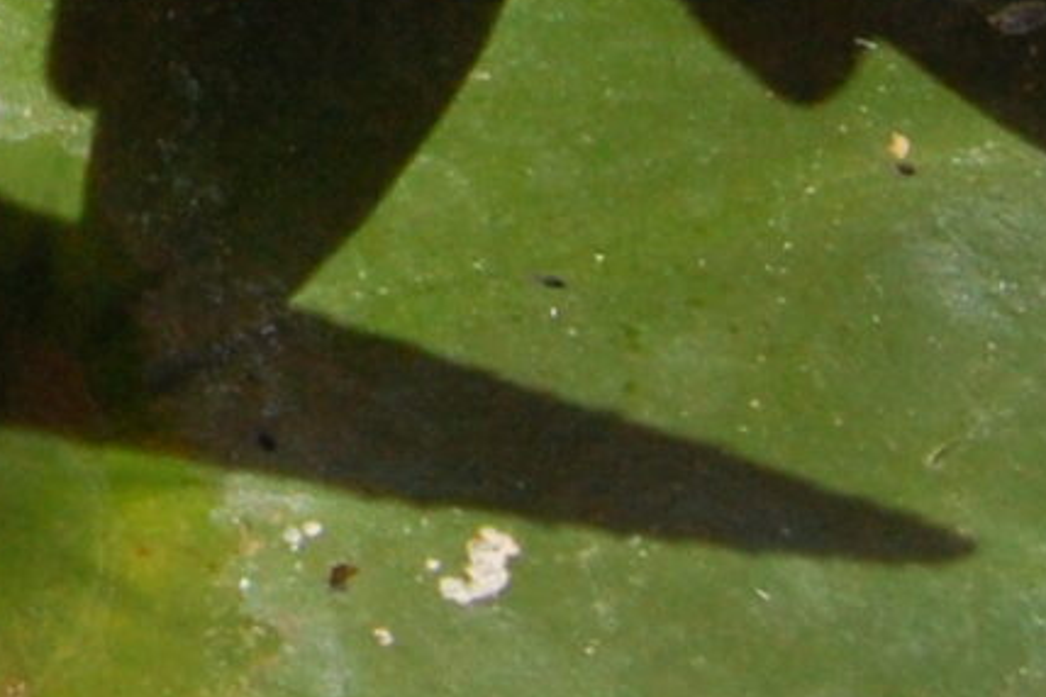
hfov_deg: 6.6
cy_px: -1024
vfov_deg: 4.4
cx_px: -1126
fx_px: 8832
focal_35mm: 304
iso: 800
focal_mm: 34
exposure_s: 1/640
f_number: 13
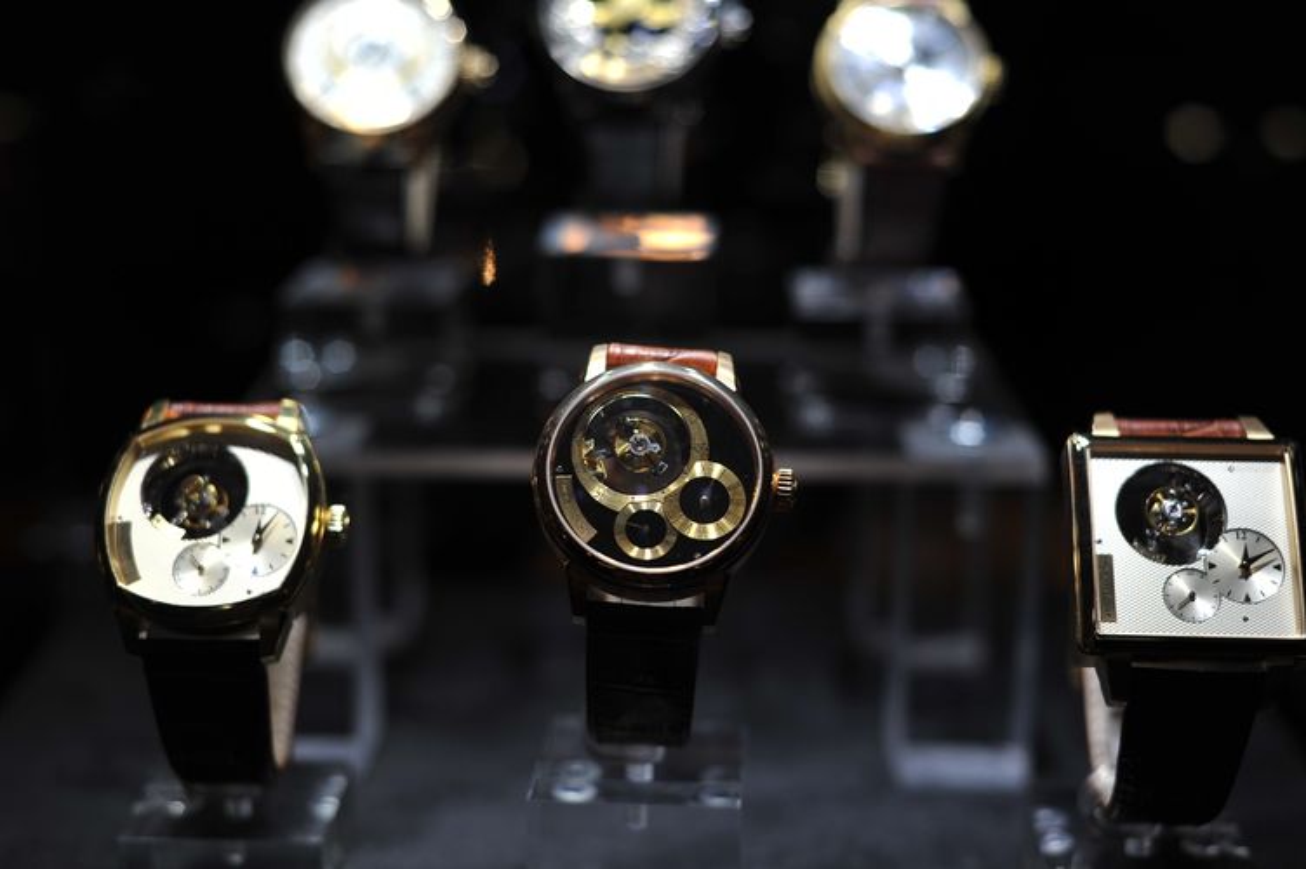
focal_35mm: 50
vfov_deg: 27.0
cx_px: 653
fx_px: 1813
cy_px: 434
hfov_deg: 39.6
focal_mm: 50
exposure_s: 1/80
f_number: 2.8
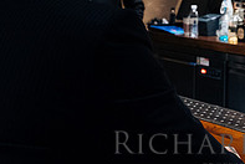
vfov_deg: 13.6
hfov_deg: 19.4
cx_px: 276
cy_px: 2
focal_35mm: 100
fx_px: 682
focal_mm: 22.7
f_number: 4
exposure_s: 1/60
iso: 1600
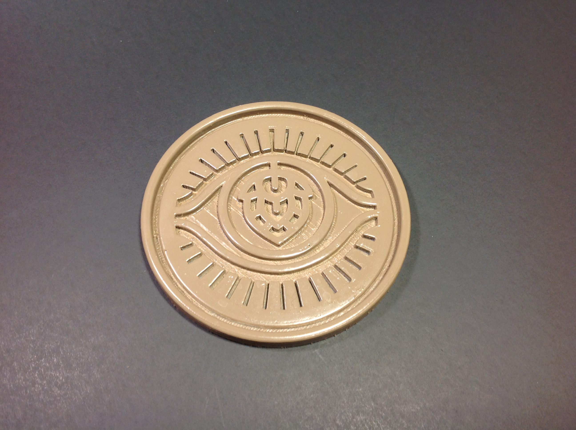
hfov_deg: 52.7
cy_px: 215
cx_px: 288
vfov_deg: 40.6
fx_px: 582
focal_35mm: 35
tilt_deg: -63.9
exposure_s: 1/24
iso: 64
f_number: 2.4
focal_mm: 4.28
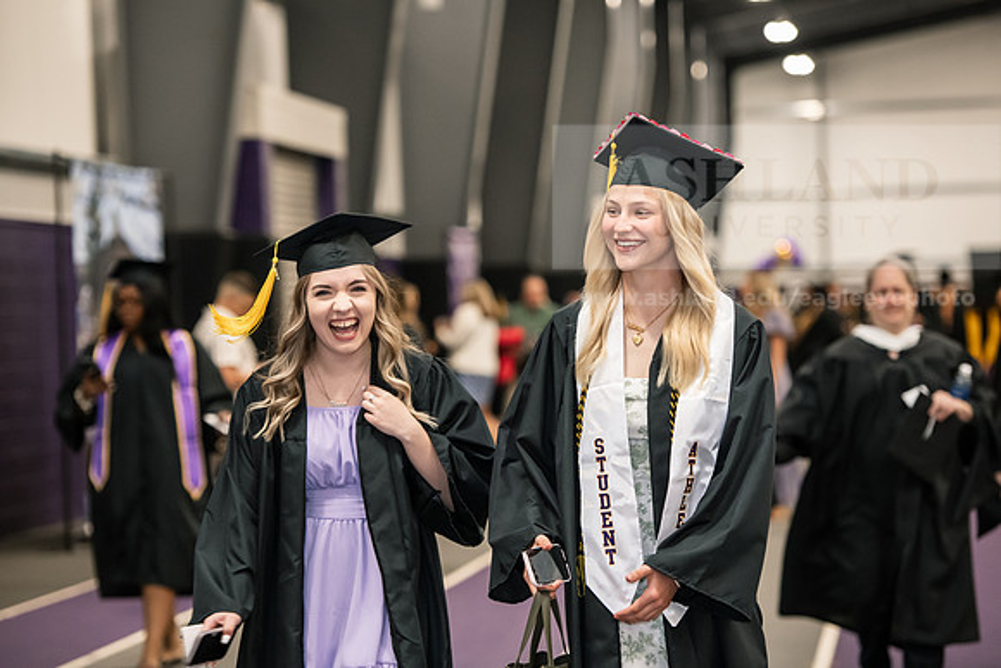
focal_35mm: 125
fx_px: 3476
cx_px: 500
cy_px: 334
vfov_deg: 11.0
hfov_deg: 16.4
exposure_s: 1/200
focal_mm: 125
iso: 2500
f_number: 3.5
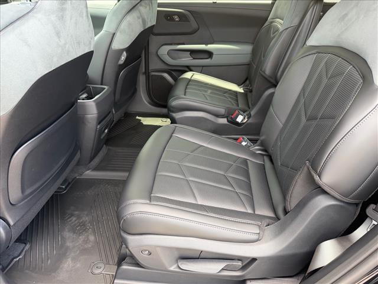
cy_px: 142
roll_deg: +0.8
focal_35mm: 24
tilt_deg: -34.0
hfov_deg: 71.6
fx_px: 262
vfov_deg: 56.8
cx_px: 189
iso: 200
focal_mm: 6.76
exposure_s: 1/185
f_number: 1.78
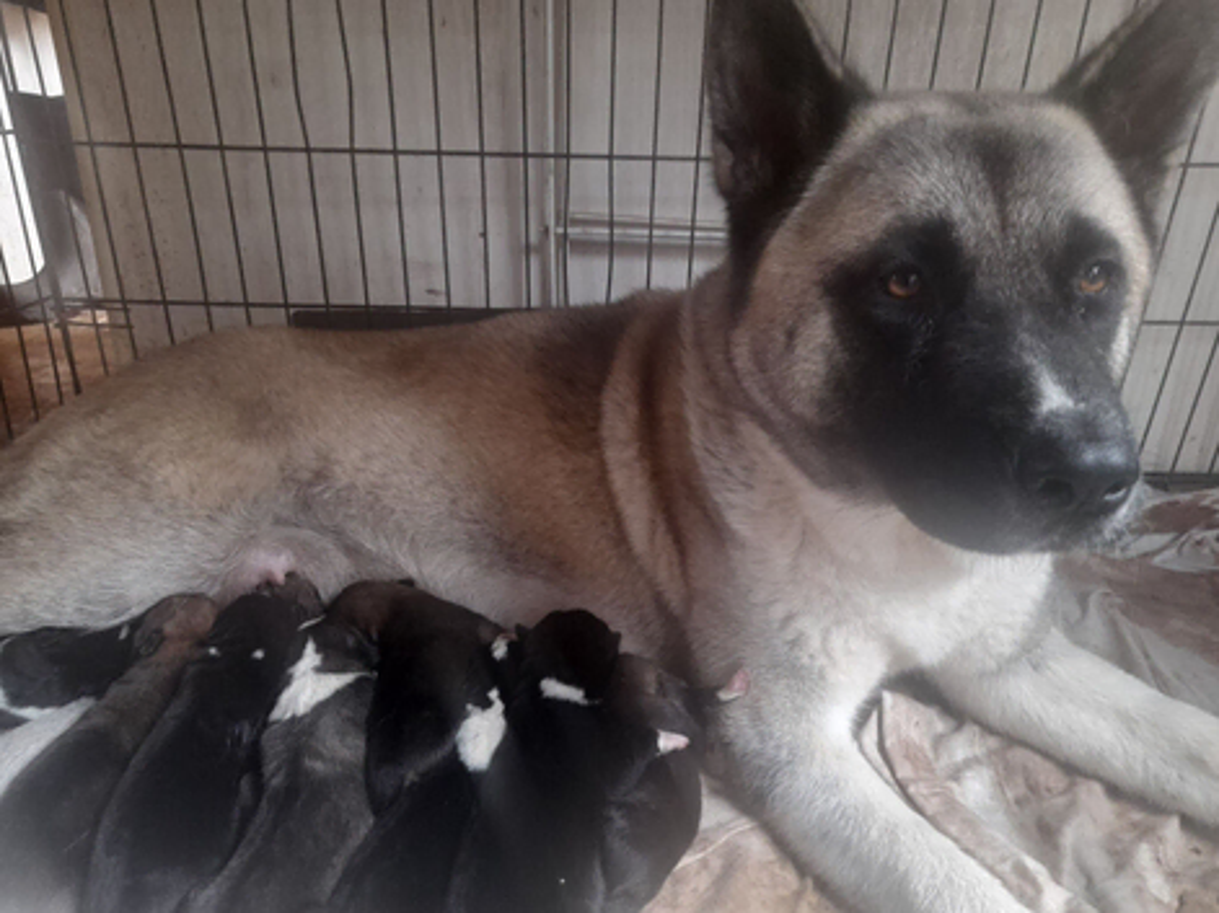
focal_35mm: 25
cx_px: 610
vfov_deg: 54.9
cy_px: 456
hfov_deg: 69.4
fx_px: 880
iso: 200
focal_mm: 4.6
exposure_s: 1/50
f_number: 2
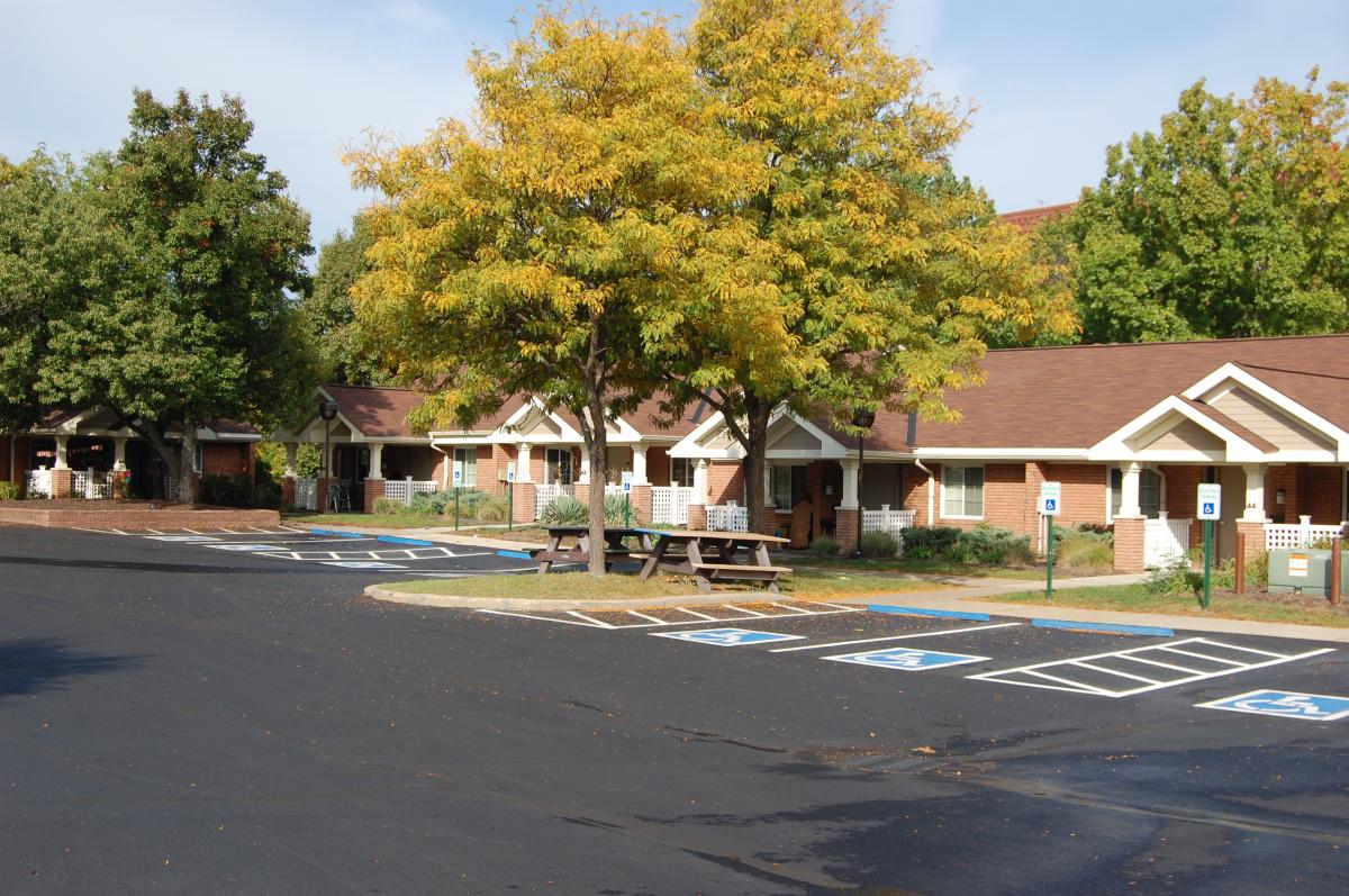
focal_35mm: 46
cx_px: 674
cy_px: 448
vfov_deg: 28.9
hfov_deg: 42.4
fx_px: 1740
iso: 200
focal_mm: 31
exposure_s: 1/320
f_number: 9
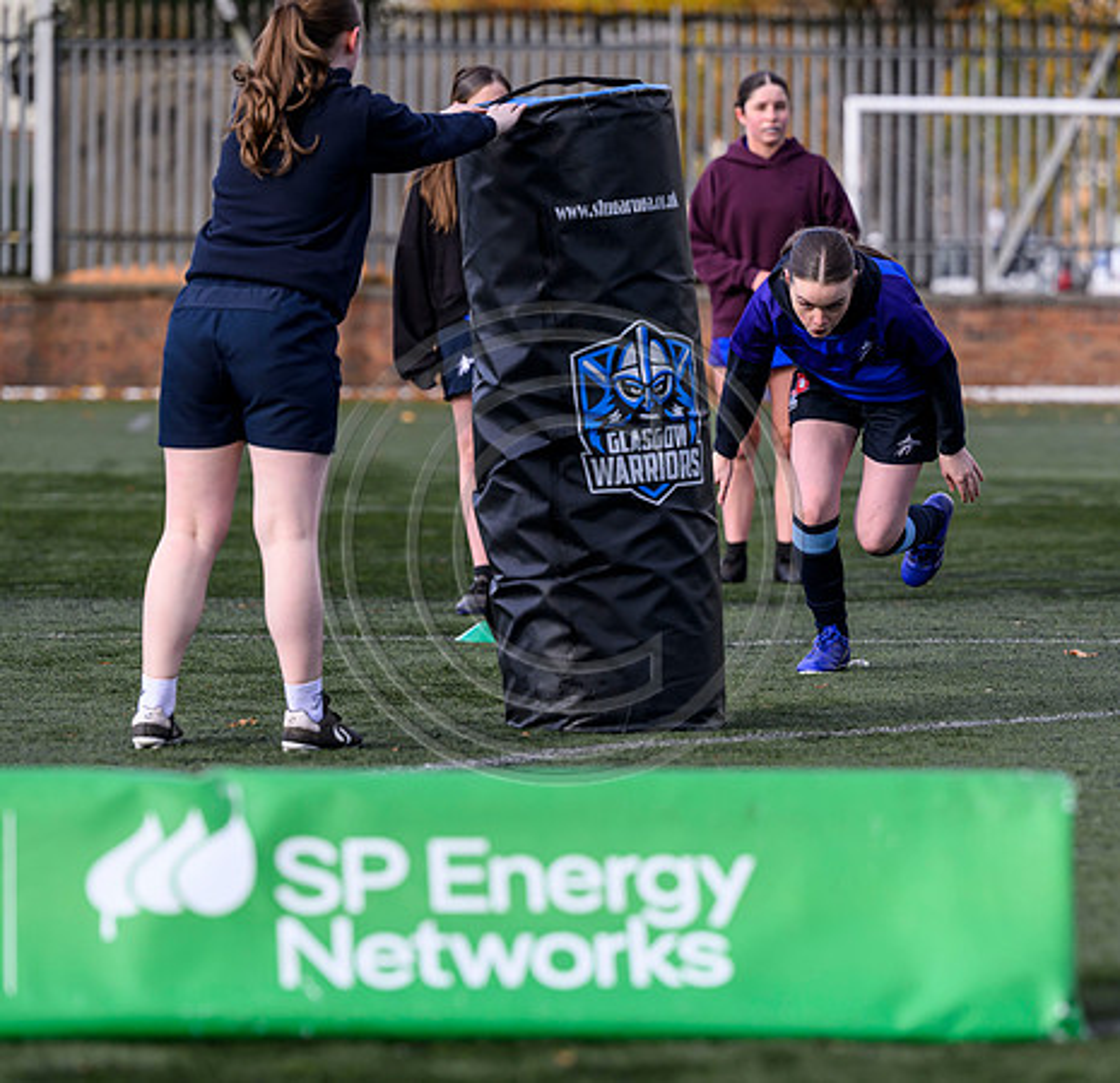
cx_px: 752
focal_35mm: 193
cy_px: 576
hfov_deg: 9.2
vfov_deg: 8.9
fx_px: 6964
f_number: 3.5
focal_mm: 145
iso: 500
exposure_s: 1/2000
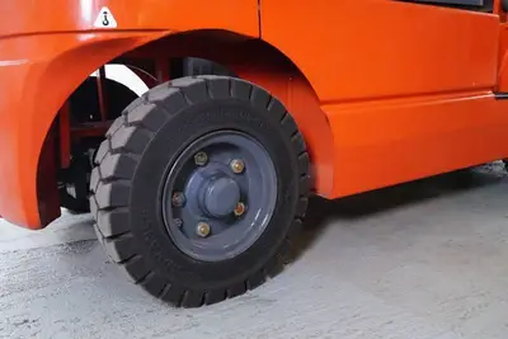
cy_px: 170
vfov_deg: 40.0
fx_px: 466
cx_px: 254
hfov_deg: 57.2
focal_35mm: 33
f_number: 9
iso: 3200
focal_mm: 22
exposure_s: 1/200
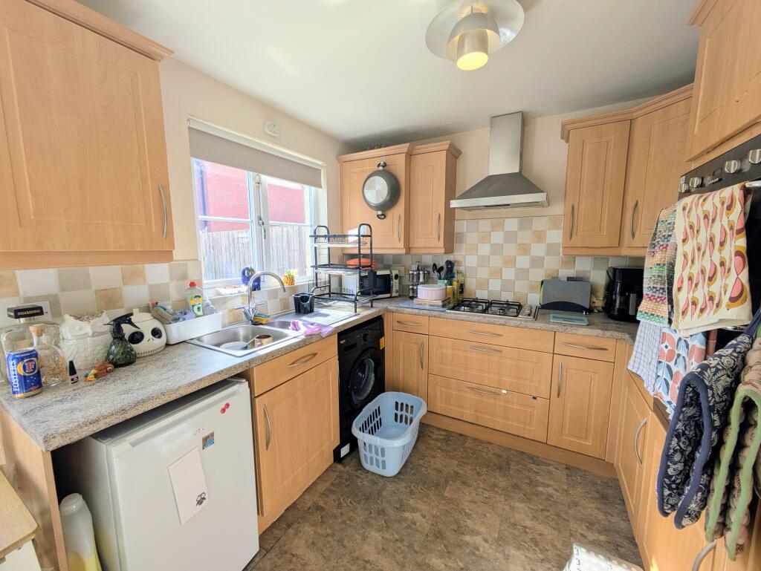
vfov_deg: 85.7
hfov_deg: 102.0
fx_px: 308
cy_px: 286
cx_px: 380
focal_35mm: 14
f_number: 2.2
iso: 53
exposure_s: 1/382
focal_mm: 1.83
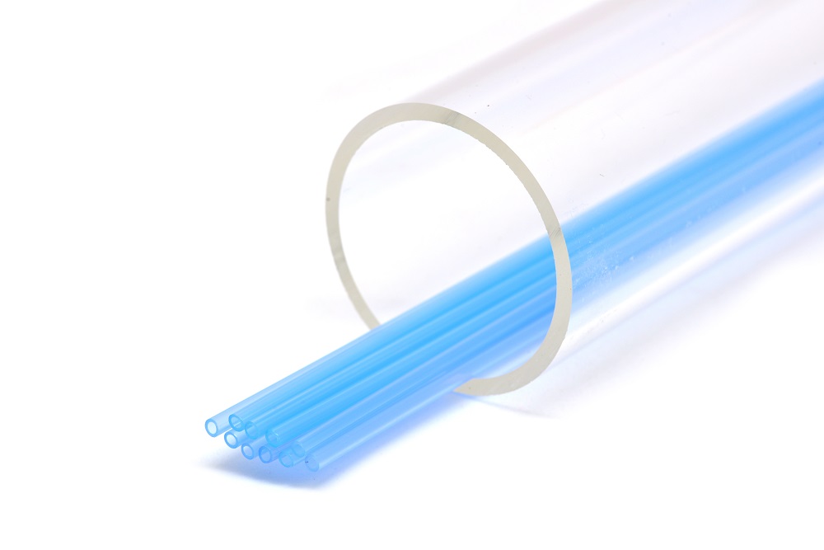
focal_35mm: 105
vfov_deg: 13.0
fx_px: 2404
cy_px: 275
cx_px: 412
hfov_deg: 19.5
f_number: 16
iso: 100
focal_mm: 105
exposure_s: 1/10
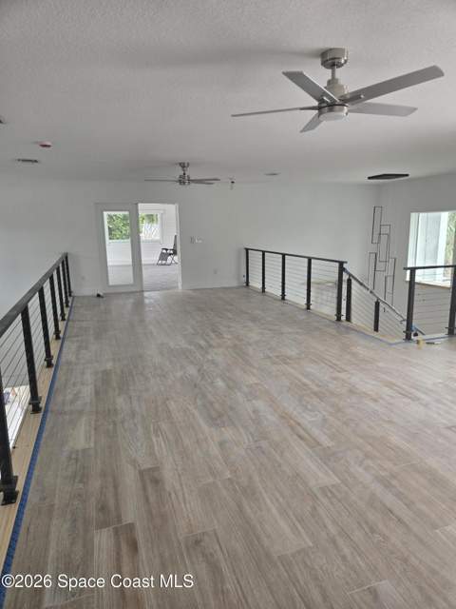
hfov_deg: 58.9
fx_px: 404
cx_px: 228
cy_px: 304
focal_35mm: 23
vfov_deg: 73.9
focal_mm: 5.4
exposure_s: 1/180
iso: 80
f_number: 1.8
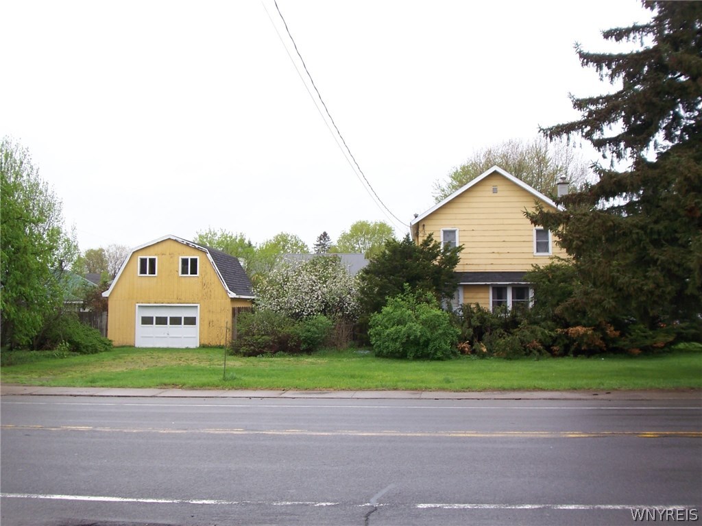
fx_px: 791
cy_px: 263
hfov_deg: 47.9
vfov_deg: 36.8
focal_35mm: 39
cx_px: 351
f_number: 3.9
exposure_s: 1/60
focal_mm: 6.4
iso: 64
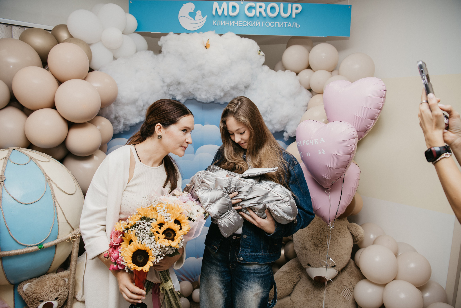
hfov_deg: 73.7
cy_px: 154
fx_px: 307
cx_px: 230
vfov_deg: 53.1
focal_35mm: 24
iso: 200
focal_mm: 24
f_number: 4
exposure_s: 1/160
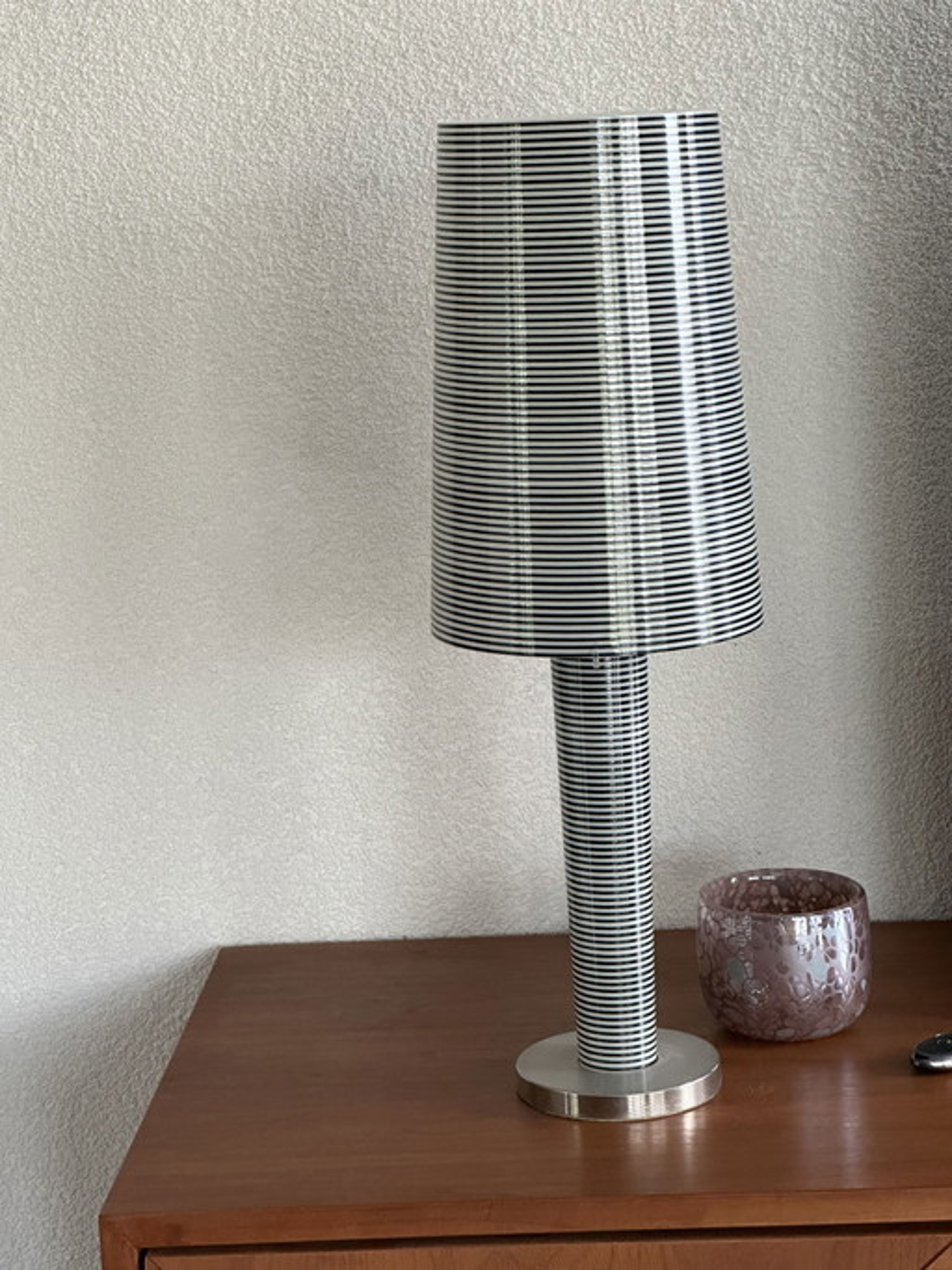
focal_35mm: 77
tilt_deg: -10.3
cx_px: 476
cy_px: 635
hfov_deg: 19.1
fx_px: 2824
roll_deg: +2.4
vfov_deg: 25.3
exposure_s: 1/50
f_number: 2.8
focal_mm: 9
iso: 640
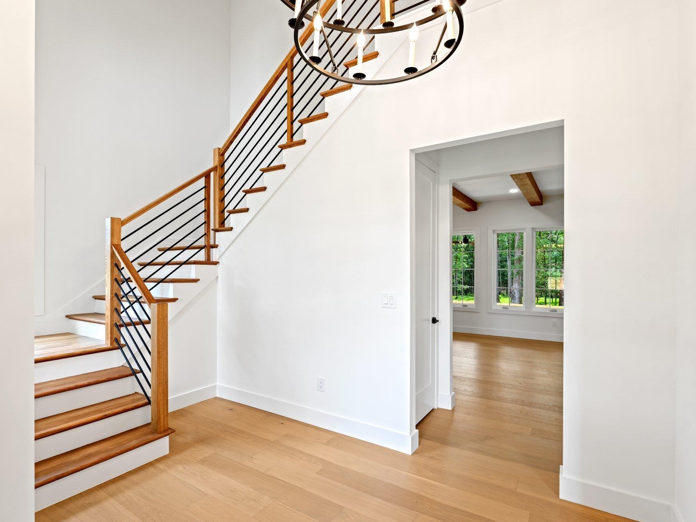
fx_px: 362
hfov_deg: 87.7
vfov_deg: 71.6
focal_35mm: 18
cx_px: 339
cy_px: 265
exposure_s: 1/8
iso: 250
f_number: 9
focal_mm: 16
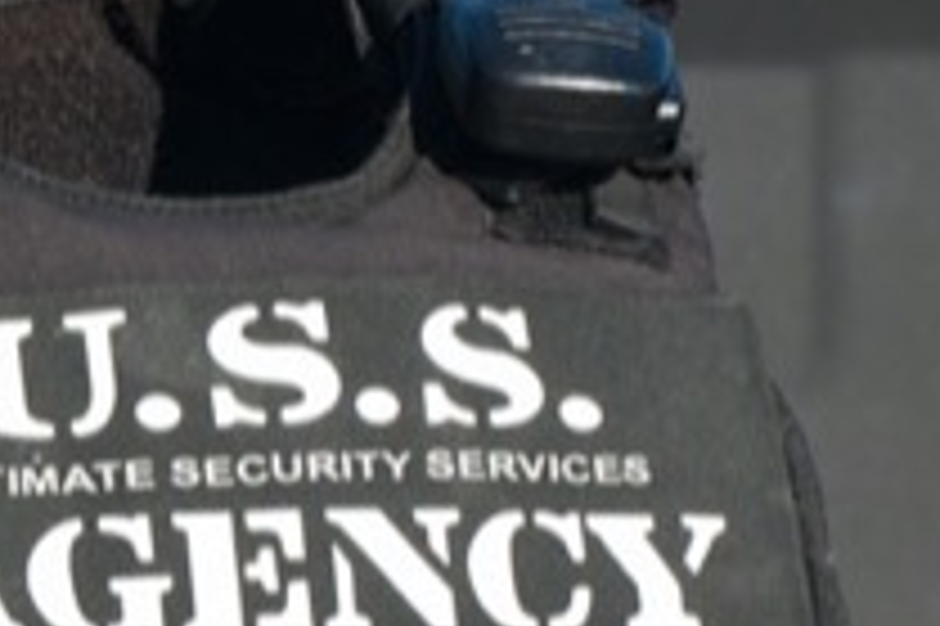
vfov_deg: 2.2
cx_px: -612
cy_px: 536
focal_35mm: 620
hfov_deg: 3.3
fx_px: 16176
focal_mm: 135
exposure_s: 1/250
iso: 200
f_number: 8
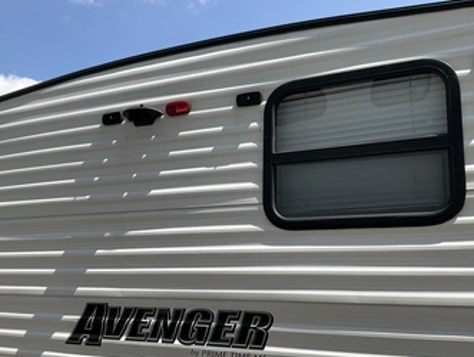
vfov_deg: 40.6
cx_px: 223
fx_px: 480
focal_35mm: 35
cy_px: 209
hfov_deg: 52.5
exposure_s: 1/1412
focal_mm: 3
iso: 25
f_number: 1.8
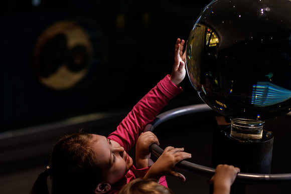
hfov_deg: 23.4
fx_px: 704
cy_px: 97
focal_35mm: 87
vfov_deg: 15.7
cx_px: 143
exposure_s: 1/80
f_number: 1.6
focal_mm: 56
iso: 200
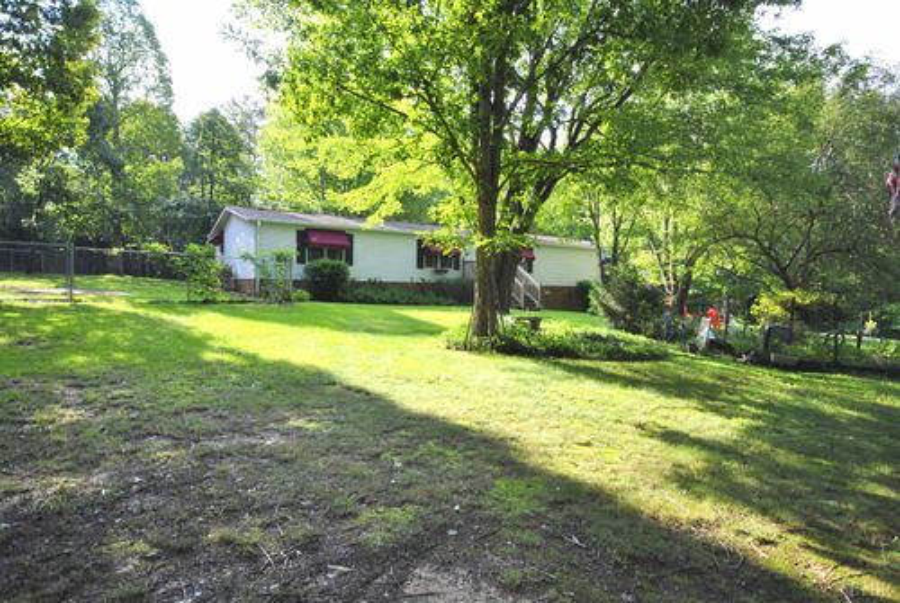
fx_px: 526
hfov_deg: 81.1
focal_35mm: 21
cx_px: 450
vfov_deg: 59.7
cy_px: 302
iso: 125
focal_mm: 14
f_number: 5.6
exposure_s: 1/125
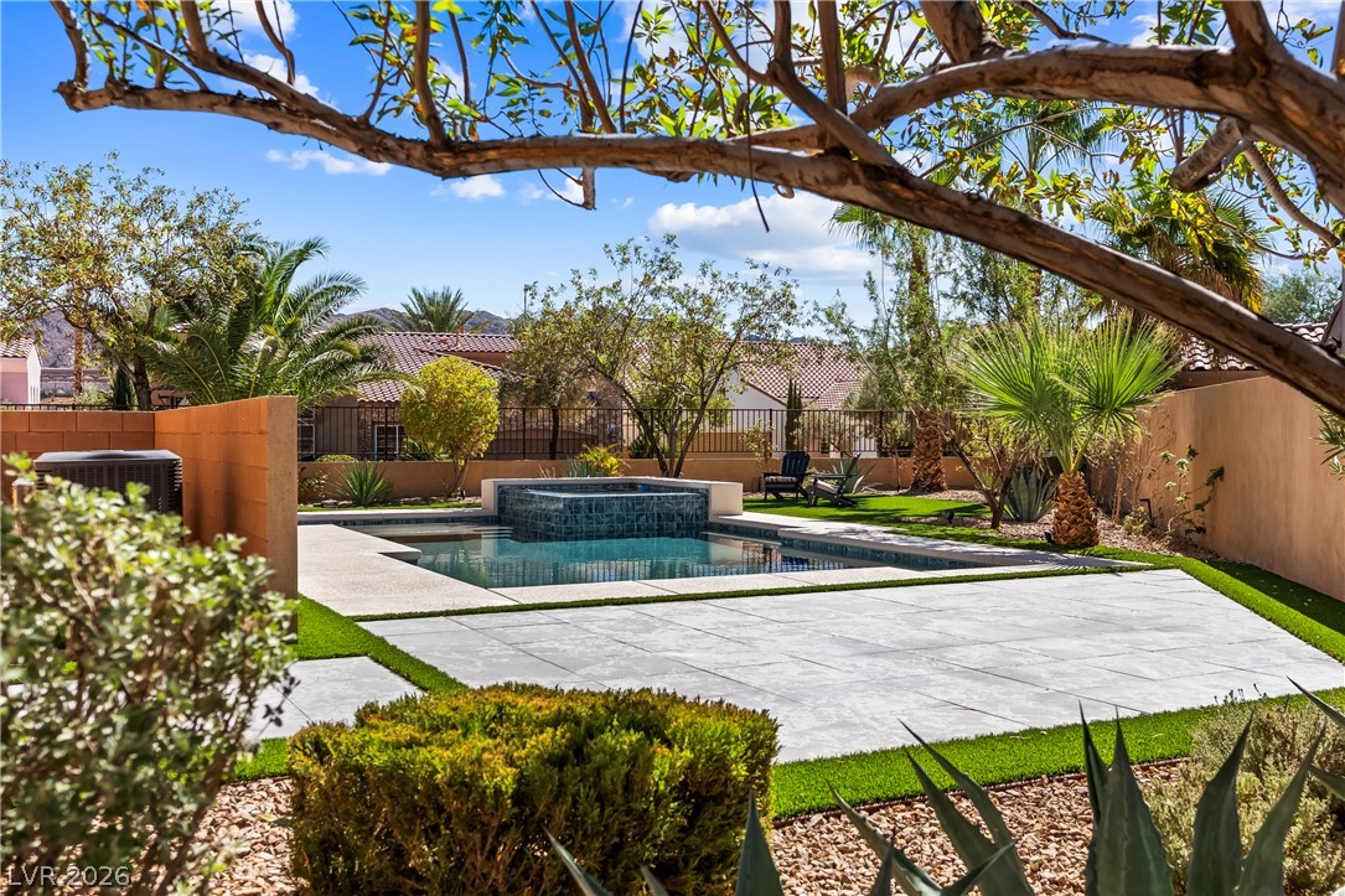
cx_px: 672
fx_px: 1270
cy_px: 448
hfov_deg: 55.8
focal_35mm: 34
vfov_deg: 38.9
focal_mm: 23
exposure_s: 1/8000
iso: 400
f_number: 4
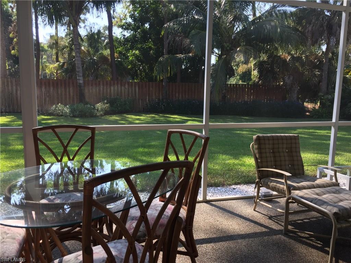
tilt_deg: -10.1
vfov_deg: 48.2
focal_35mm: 29
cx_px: 176
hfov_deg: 61.7
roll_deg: -1.9
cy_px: 132
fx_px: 294
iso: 32
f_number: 2.2
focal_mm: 4.15
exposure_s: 1/234
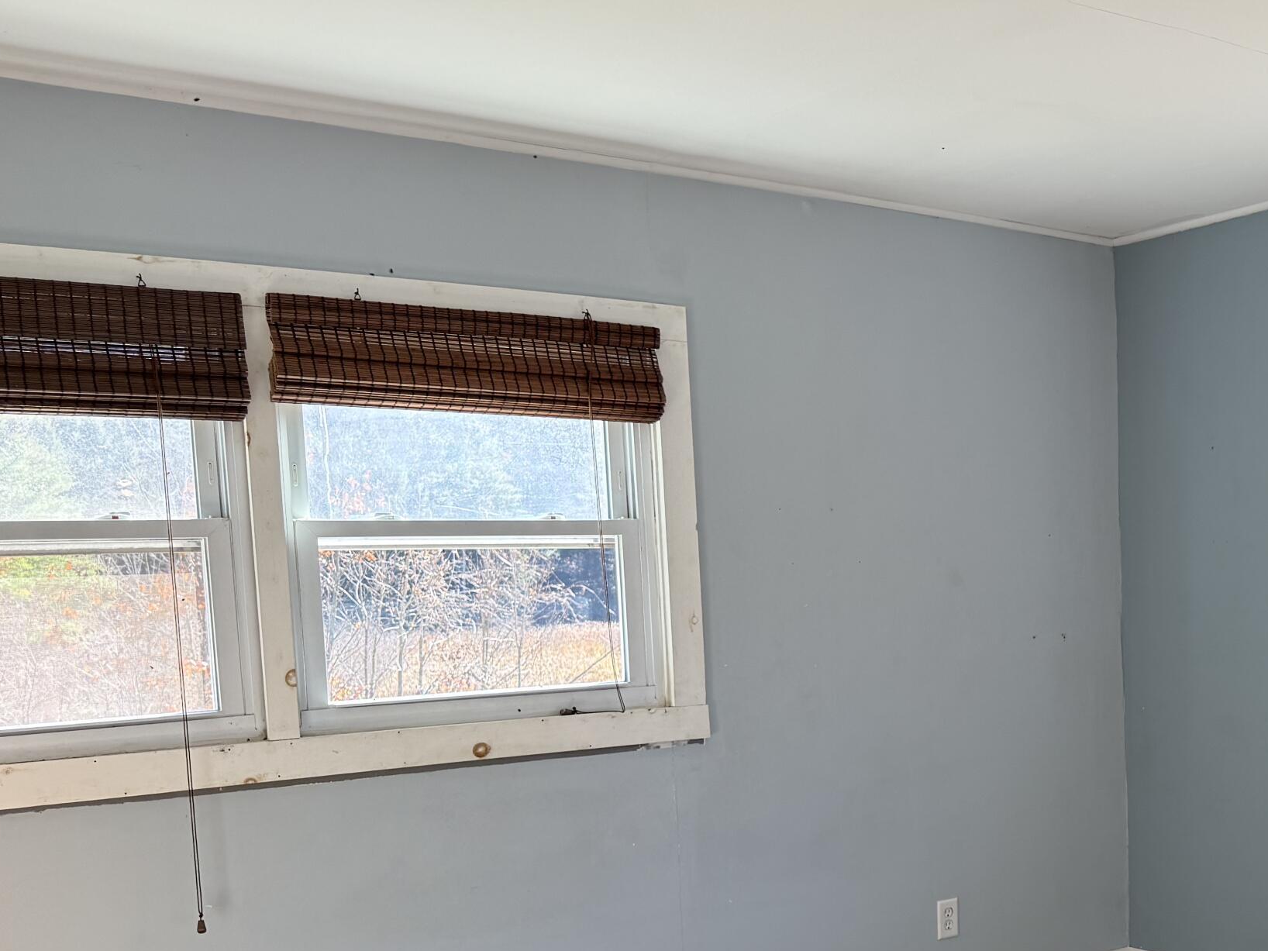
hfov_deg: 39.7
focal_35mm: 44
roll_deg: +1.0
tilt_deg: -4.4
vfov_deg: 32.3
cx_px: 1150
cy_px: 698
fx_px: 1612
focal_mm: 6.76
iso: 125
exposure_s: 1/223
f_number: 1.78
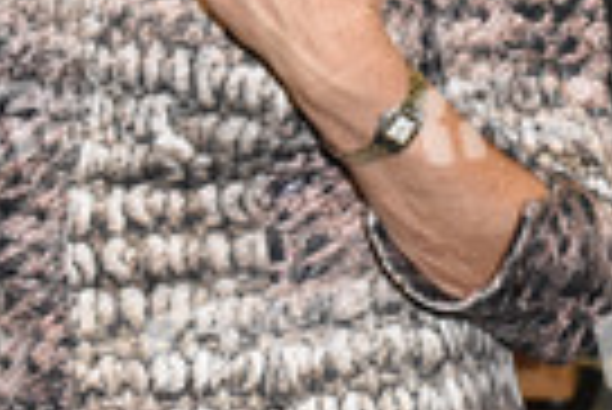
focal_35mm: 224
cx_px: 142
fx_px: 3806
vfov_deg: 6.1
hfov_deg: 9.2
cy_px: -225
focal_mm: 45
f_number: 6.3
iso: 3200
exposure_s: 1/60
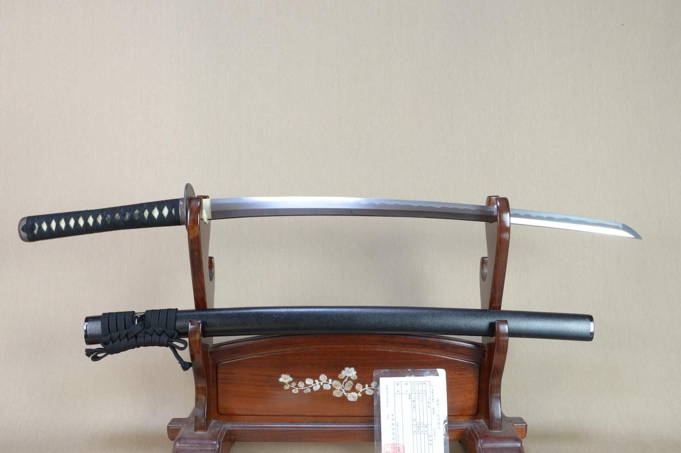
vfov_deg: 43.5
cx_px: 340
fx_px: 567
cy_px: 226
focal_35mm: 30
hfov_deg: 62.0
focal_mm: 20
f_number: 11
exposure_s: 1/2
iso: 400
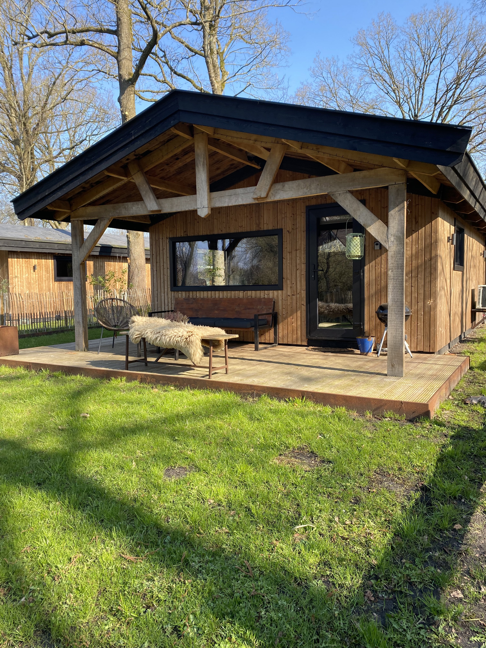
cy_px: 324
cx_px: 243
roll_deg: +1.0
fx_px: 487
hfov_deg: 53.1
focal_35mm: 26
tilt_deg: -4.2
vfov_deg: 67.3
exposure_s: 1/594
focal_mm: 4.25
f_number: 1.8
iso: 32
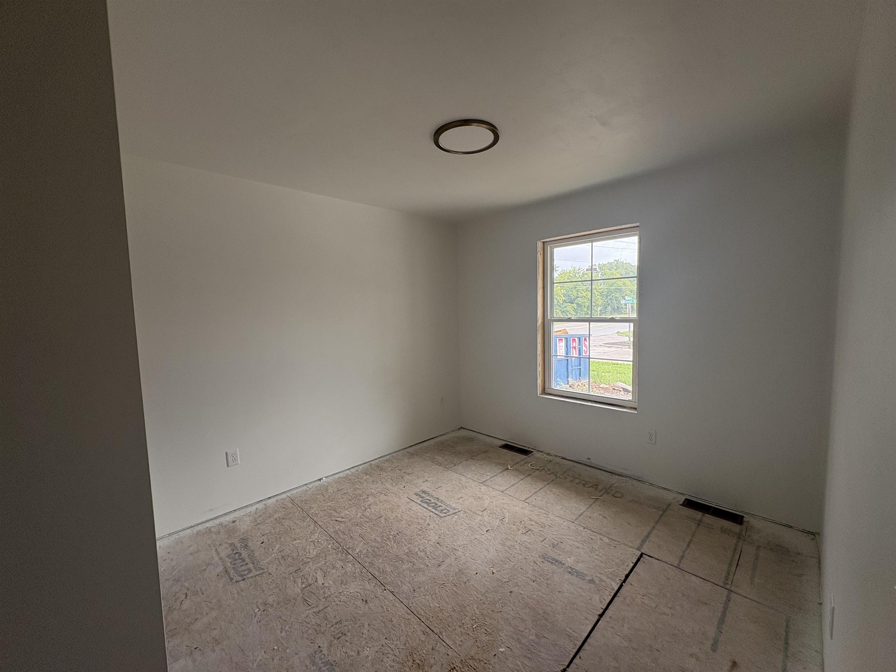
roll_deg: +2.1
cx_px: 448
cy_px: 336
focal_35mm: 14
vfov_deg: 85.7
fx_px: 362
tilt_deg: -4.1
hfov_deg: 102.1
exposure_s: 1/137
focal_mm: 2.22
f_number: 2.2
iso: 64
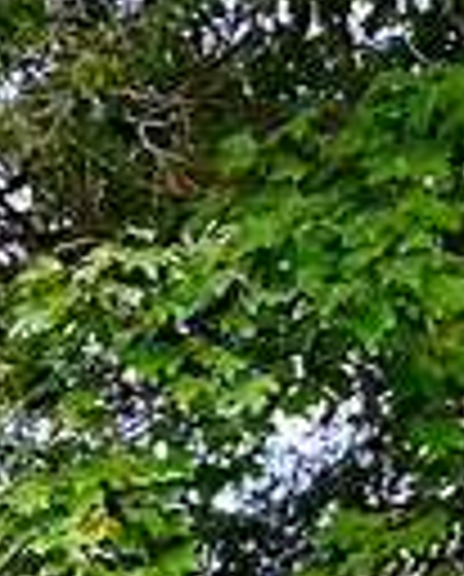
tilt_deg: -4.5
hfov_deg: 7.1
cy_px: 1688
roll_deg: -0.5
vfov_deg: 8.7
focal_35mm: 187
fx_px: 3199
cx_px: -1104
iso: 64
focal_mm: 6.86
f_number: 1.78
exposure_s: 1/168
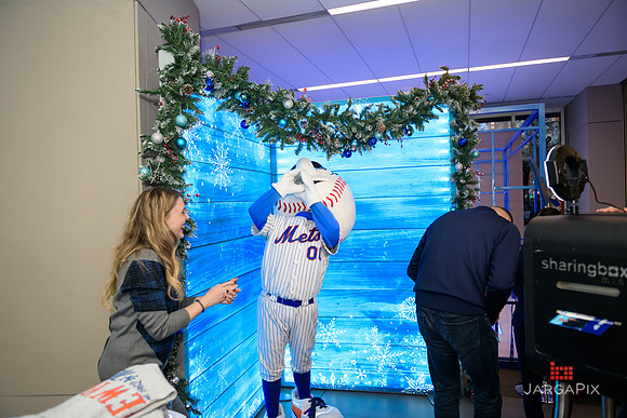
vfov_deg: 49.6
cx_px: 314
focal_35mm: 26
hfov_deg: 69.4
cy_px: 209
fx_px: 453
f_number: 3.2
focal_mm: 26
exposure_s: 1/125
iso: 400
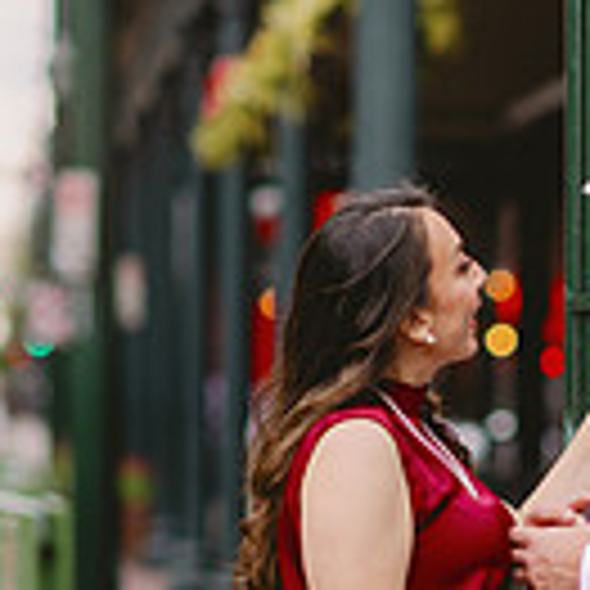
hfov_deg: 7.0
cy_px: 671
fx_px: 4802
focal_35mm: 249
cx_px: 585
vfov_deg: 7.0
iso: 250
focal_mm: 85
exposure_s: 1/500
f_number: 2
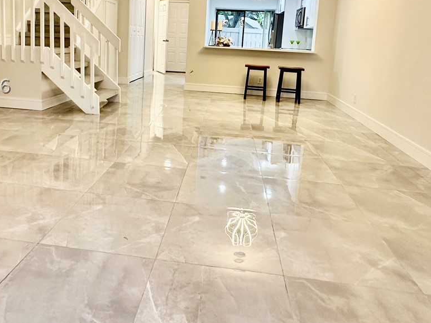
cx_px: 181
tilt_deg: -7.6
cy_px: 86
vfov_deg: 46.7
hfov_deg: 61.3
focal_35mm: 29
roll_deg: -2.3
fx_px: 361
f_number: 2.2
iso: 160
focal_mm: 2.22
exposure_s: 1/60
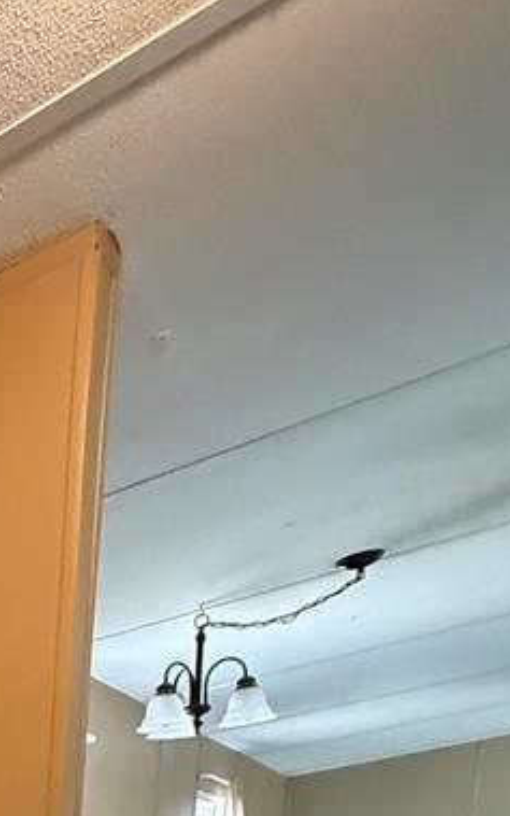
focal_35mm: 47
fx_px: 1045
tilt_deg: -11.0
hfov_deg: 22.9
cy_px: 1098
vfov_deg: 31.3
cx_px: -232
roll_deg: -0.1
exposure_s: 1/60
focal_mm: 2.22
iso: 1250
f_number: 2.2
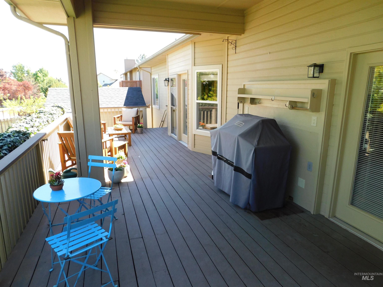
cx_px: 192
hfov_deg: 73.9
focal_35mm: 23
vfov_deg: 58.9
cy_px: 144
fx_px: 254
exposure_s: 1/160
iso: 125
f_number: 3
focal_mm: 4
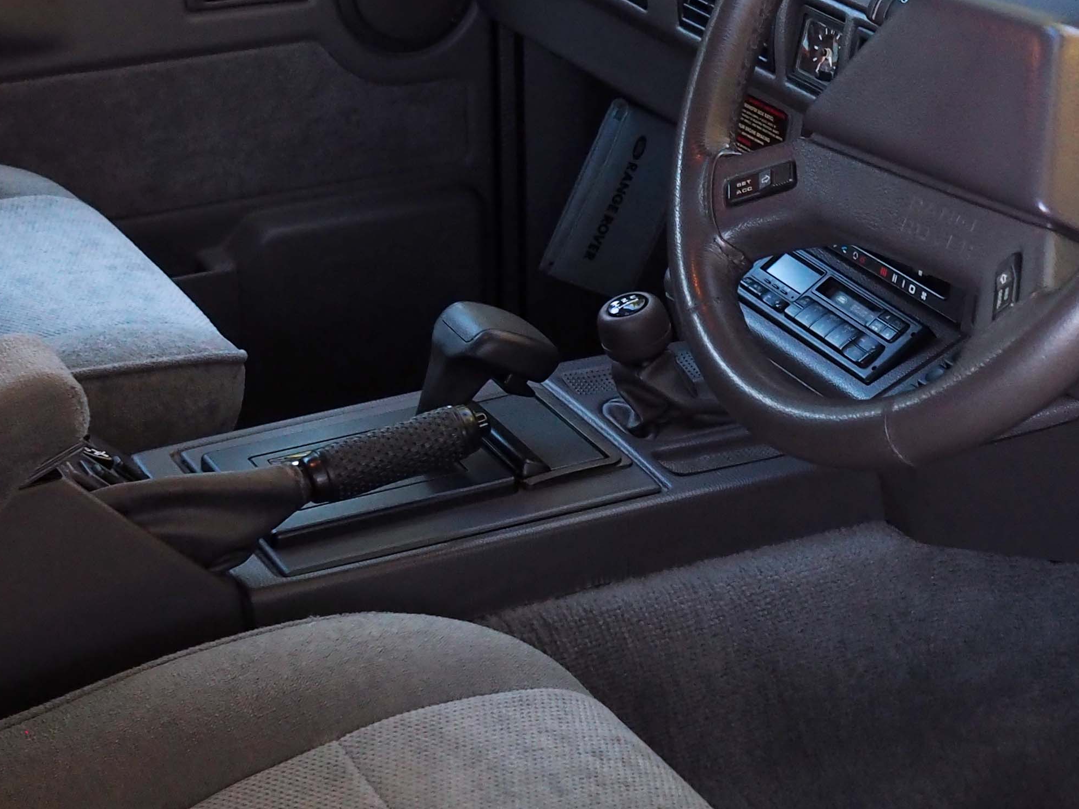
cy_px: 334
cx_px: 892
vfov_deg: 16.6
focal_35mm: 89
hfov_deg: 21.7
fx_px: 2774
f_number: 4
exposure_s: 1/50
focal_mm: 17
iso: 800
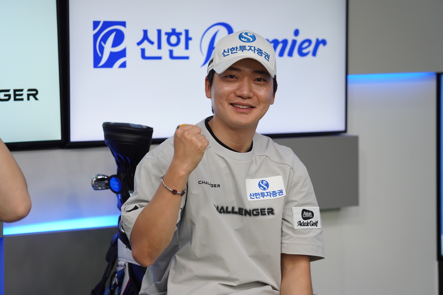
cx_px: 222
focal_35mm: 117
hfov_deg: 17.5
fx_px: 1440
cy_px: 148
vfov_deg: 11.7
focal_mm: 117
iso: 1250
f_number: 4
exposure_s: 1/200
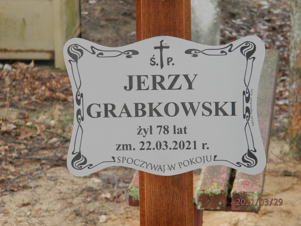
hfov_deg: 11.0
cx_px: 150
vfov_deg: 8.2
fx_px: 1565
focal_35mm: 180
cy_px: 113
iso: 200
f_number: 5.1
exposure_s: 1/100
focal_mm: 32.1
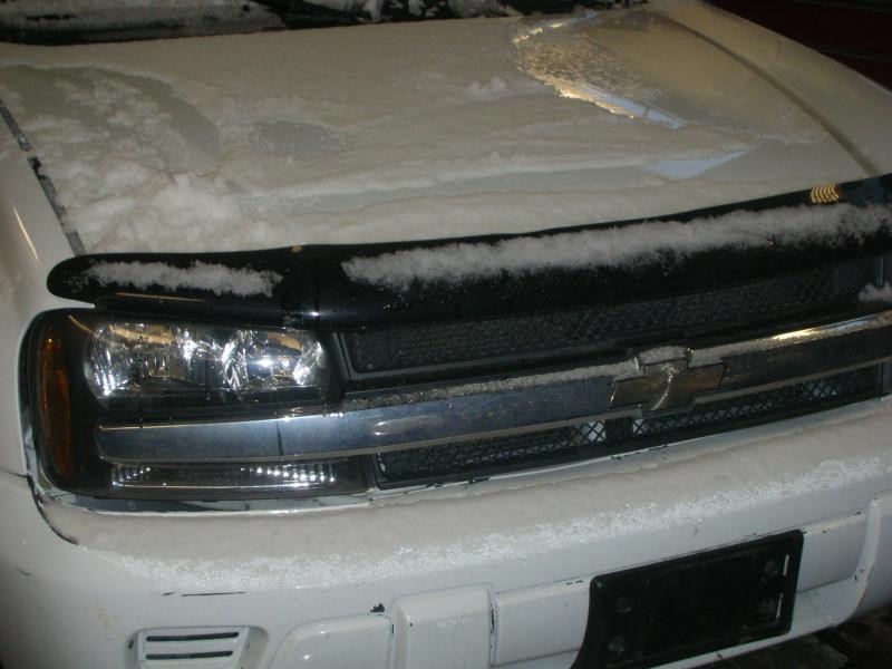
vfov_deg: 24.0
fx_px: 1572
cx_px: 446
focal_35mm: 61
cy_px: 334
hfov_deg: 31.7
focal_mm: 10.1
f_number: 4
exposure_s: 1/120
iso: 129
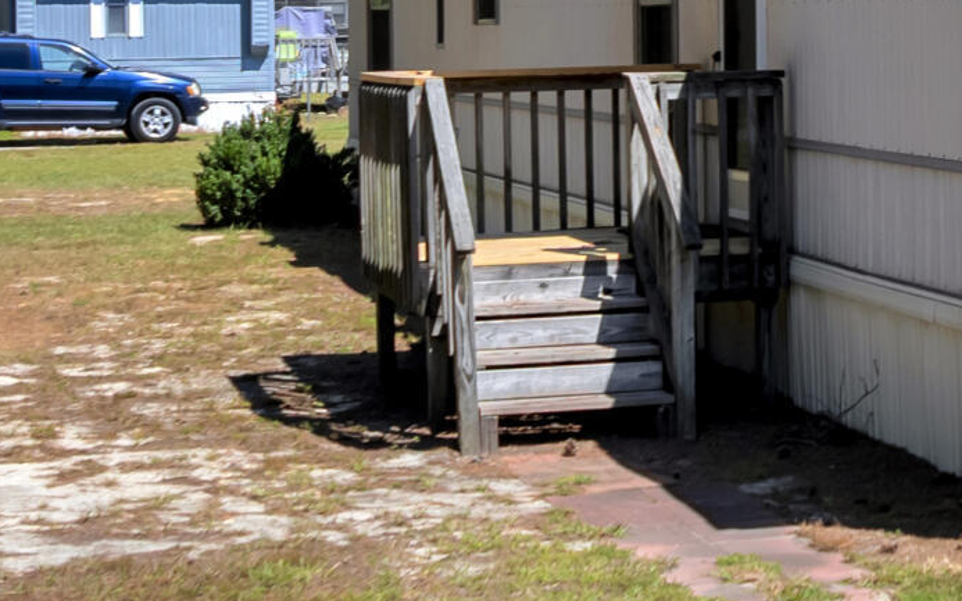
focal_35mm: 110
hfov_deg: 18.0
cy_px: 24
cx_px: 1145
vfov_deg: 11.8
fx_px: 2884
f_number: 2.8
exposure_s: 1/1600
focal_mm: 12.3
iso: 100
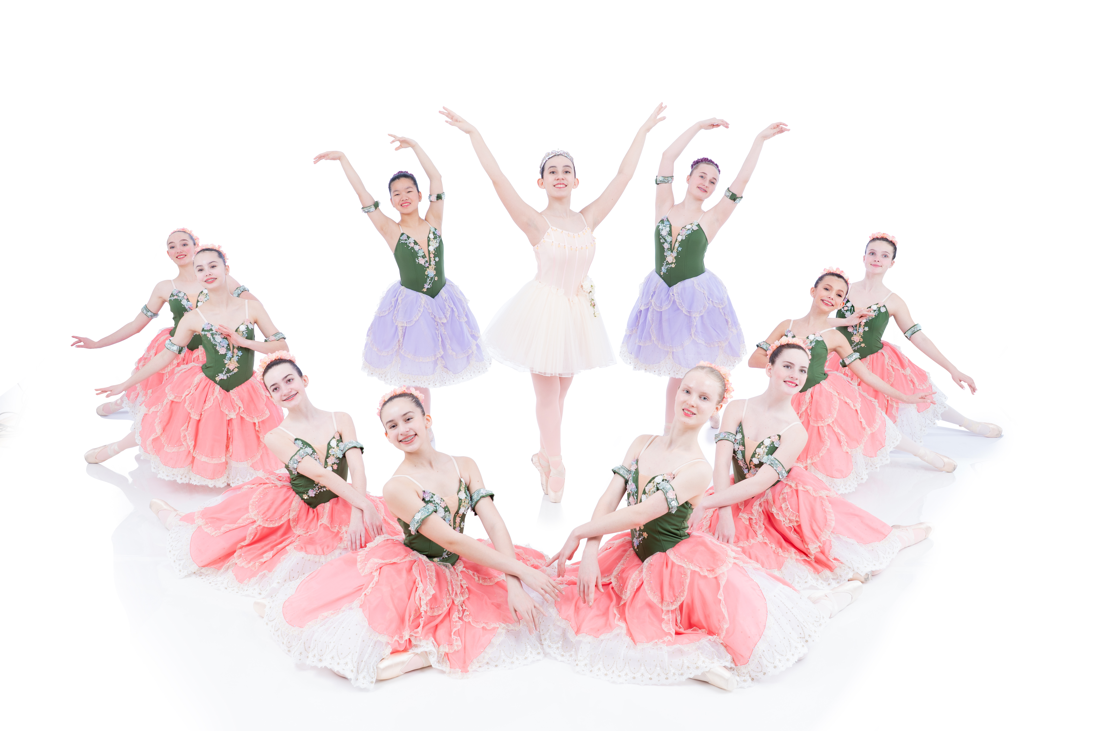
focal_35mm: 31
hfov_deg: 60.3
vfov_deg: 42.3
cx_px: 548
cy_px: 366
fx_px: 945
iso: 160
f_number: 8
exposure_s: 1/250
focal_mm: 31
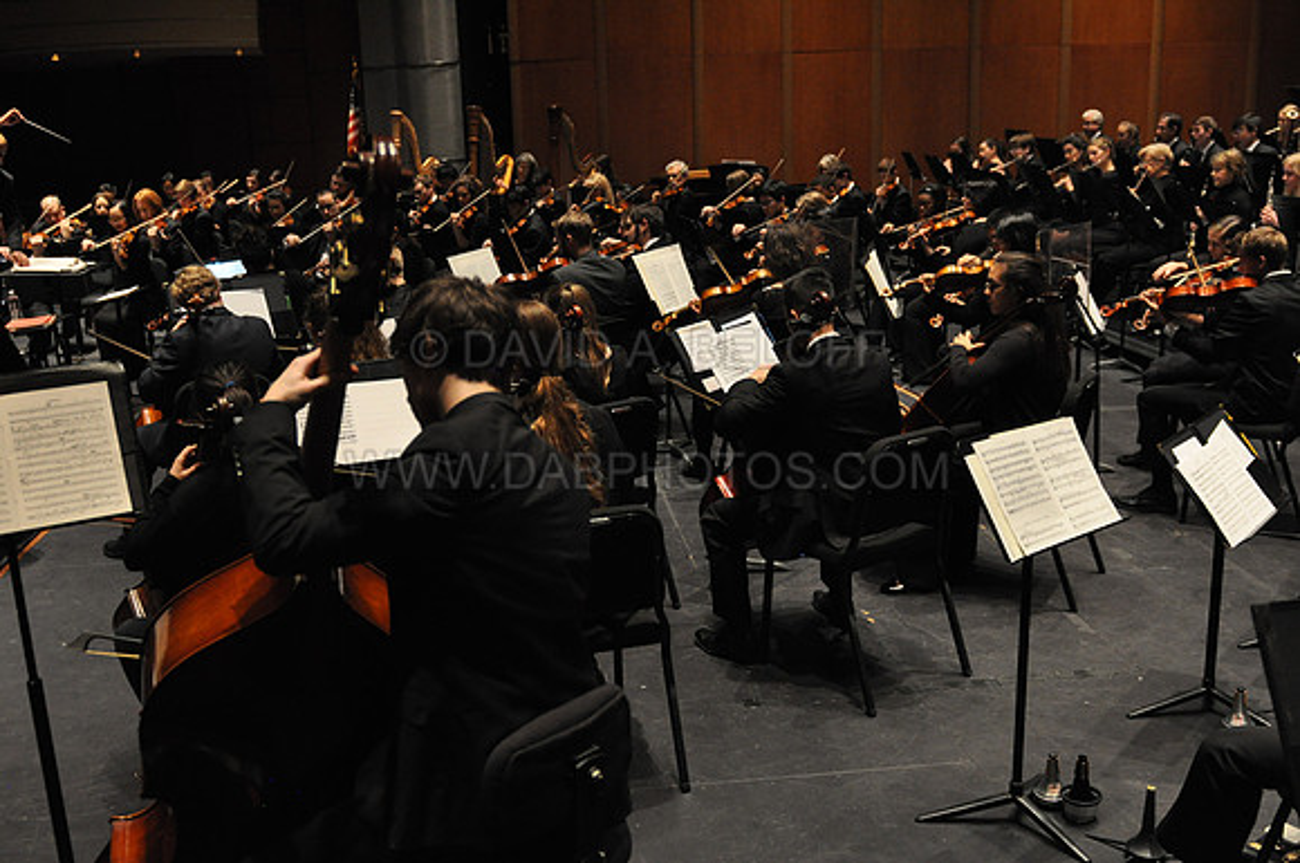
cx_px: 650
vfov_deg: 36.8
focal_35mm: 36
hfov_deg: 53.2
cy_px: 432
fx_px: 1298
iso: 1600
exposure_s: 1/250
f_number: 2.8
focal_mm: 24
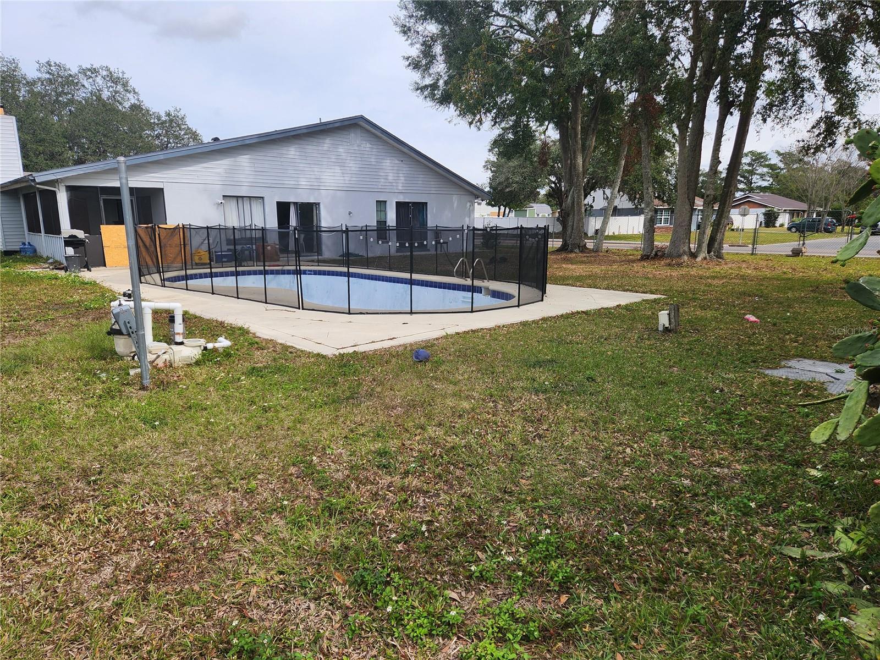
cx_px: 440
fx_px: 585
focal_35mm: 23
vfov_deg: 58.9
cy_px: 330
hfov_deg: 73.9
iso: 20
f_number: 1.8
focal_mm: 5.4
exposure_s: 1/1179
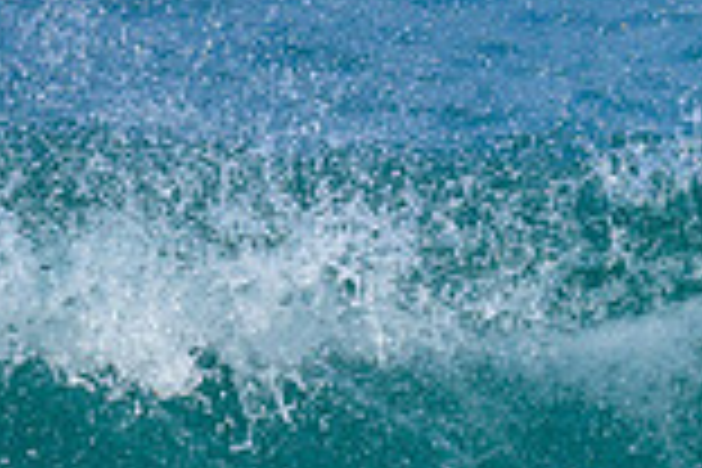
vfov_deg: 0.3
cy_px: 532
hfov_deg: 0.5
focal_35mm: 4077
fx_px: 79495
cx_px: 993
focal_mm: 800
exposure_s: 1/2000
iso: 360
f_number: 6.3
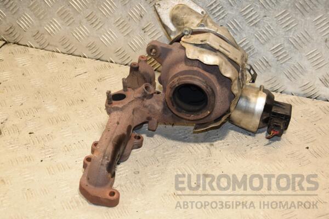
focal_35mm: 63
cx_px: 164
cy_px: 110
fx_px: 576
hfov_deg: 31.9
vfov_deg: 21.6
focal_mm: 42
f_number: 5.6
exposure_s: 1/200
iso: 800
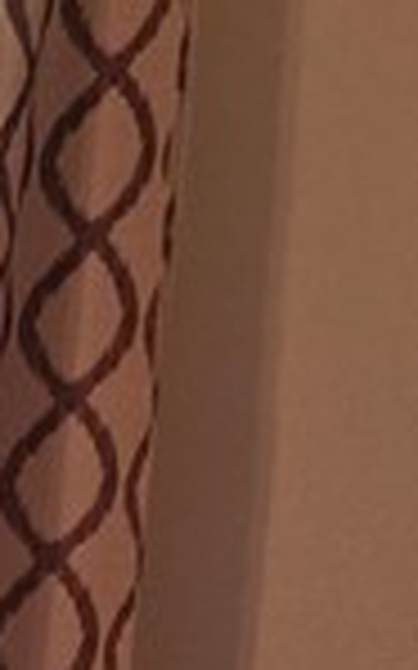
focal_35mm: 167
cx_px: -1636
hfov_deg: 5.8
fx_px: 3047
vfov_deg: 12.4
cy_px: 719
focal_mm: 6.3
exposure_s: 1/120
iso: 250
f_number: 1.7
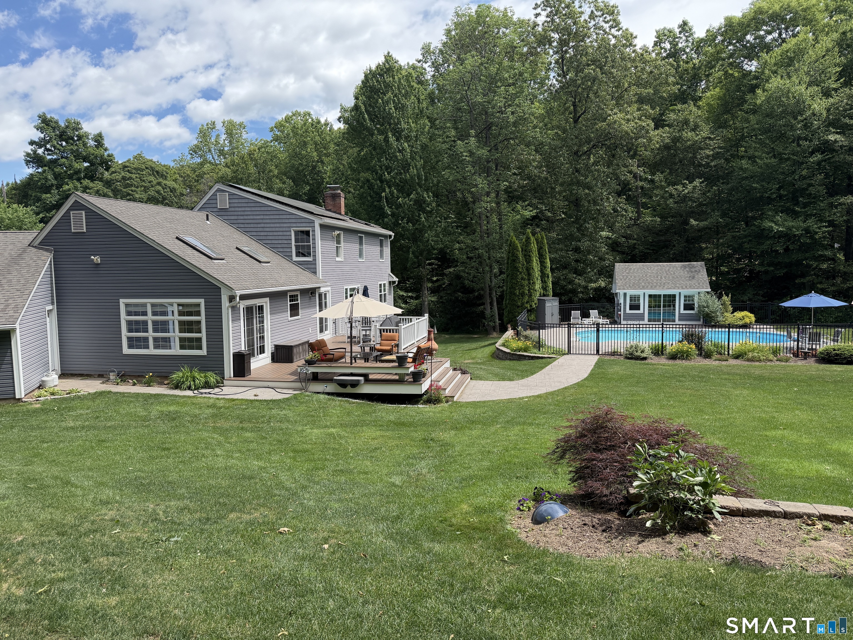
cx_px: 426
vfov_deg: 56.8
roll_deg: +1.2
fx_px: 591
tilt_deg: -5.2
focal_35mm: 24
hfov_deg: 71.6
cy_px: 320
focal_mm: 6.76
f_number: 1.78
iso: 100
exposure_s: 1/2169
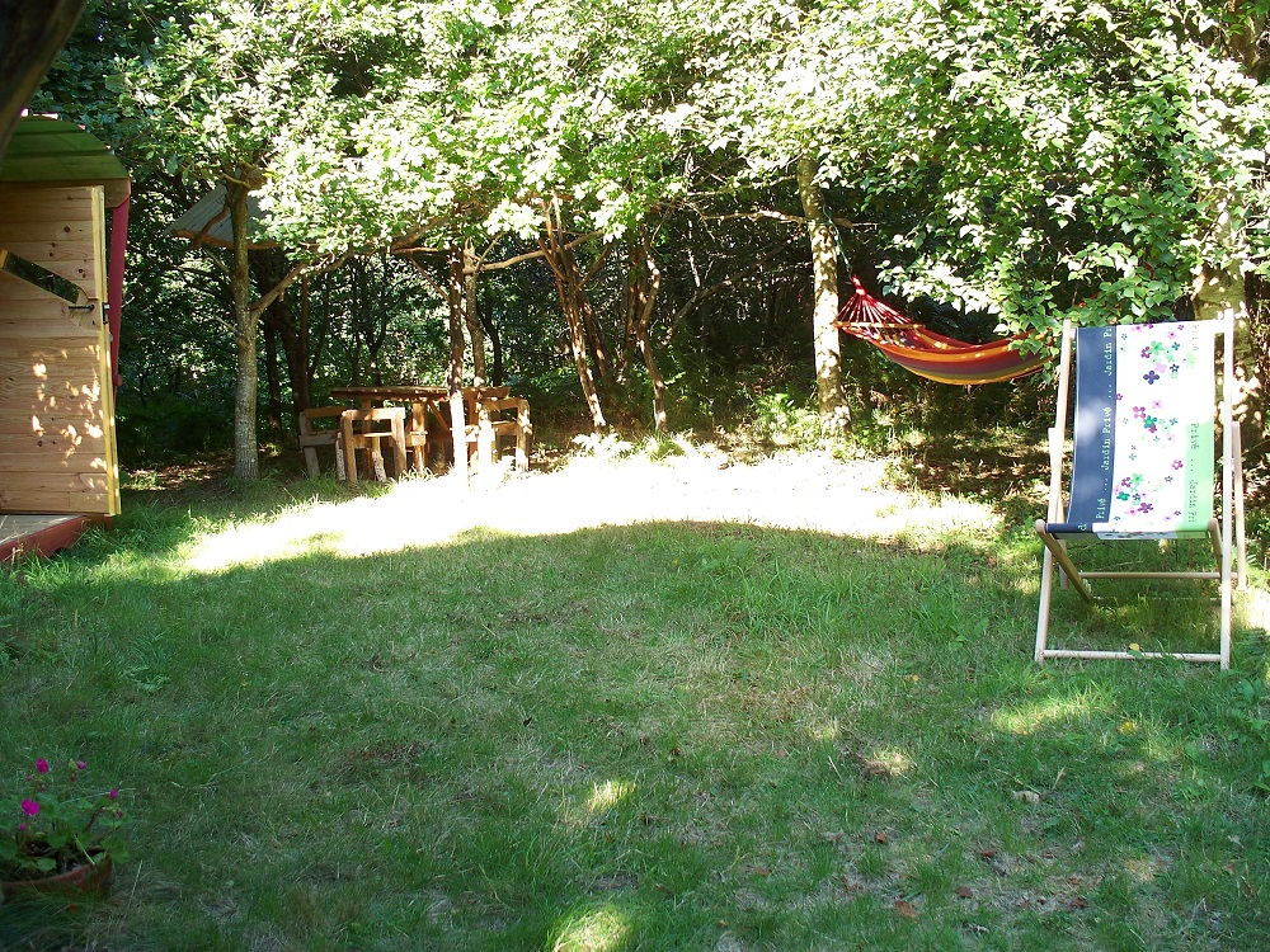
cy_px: 476
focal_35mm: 36
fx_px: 1321
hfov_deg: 51.4
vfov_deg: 39.7
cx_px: 635
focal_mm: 7.54
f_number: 2.8
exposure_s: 1/60
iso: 80
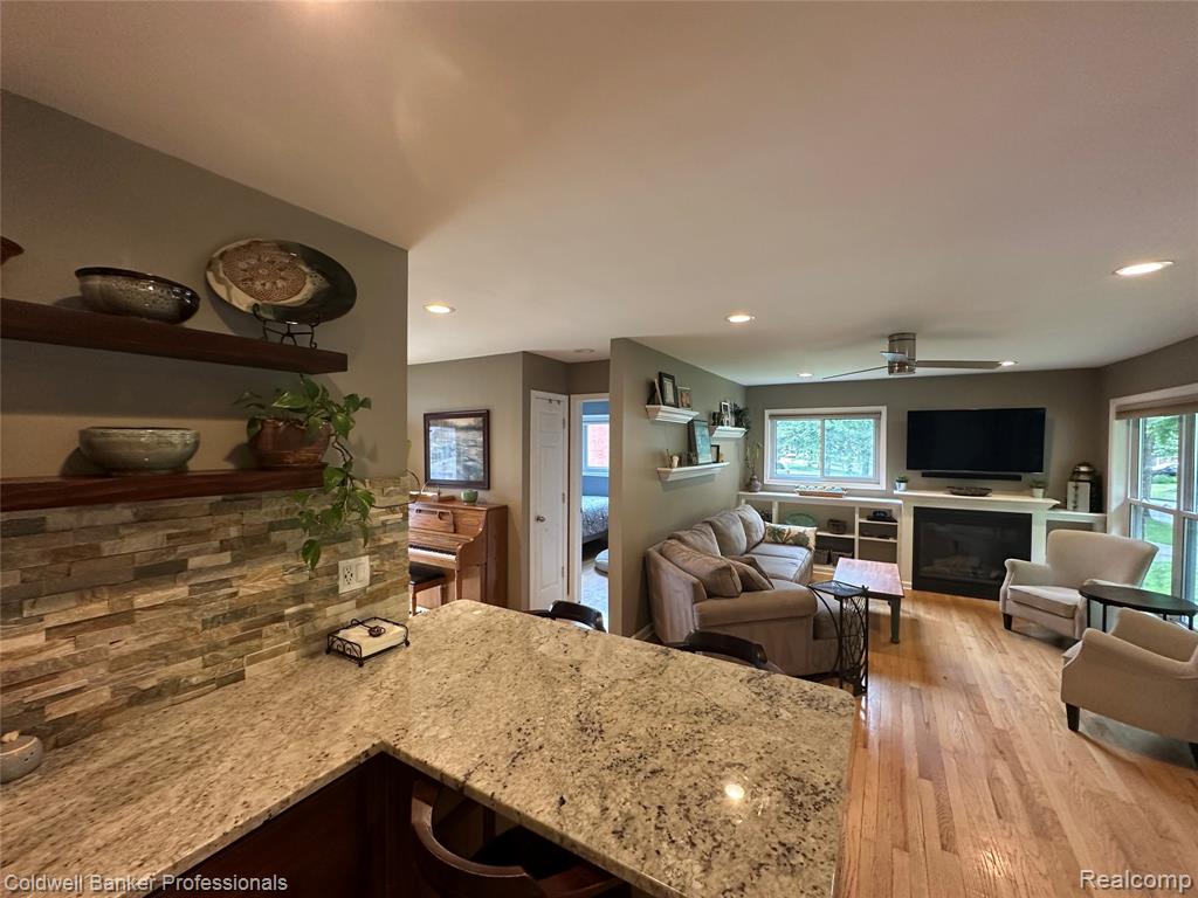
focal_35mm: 14
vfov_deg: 85.7
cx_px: 599
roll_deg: -0.1
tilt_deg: -0.6
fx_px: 485
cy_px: 449
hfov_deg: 102.1
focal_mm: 2.22
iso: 250
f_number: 2.2
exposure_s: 1/60
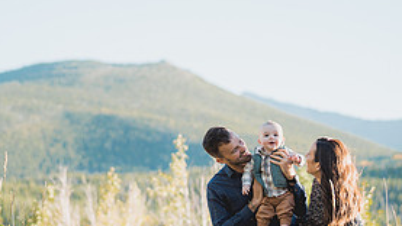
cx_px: 138
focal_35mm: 115
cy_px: 134
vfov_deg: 10.5
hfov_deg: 18.6
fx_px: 1226
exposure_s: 1/1600
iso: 100
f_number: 1.4
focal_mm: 50
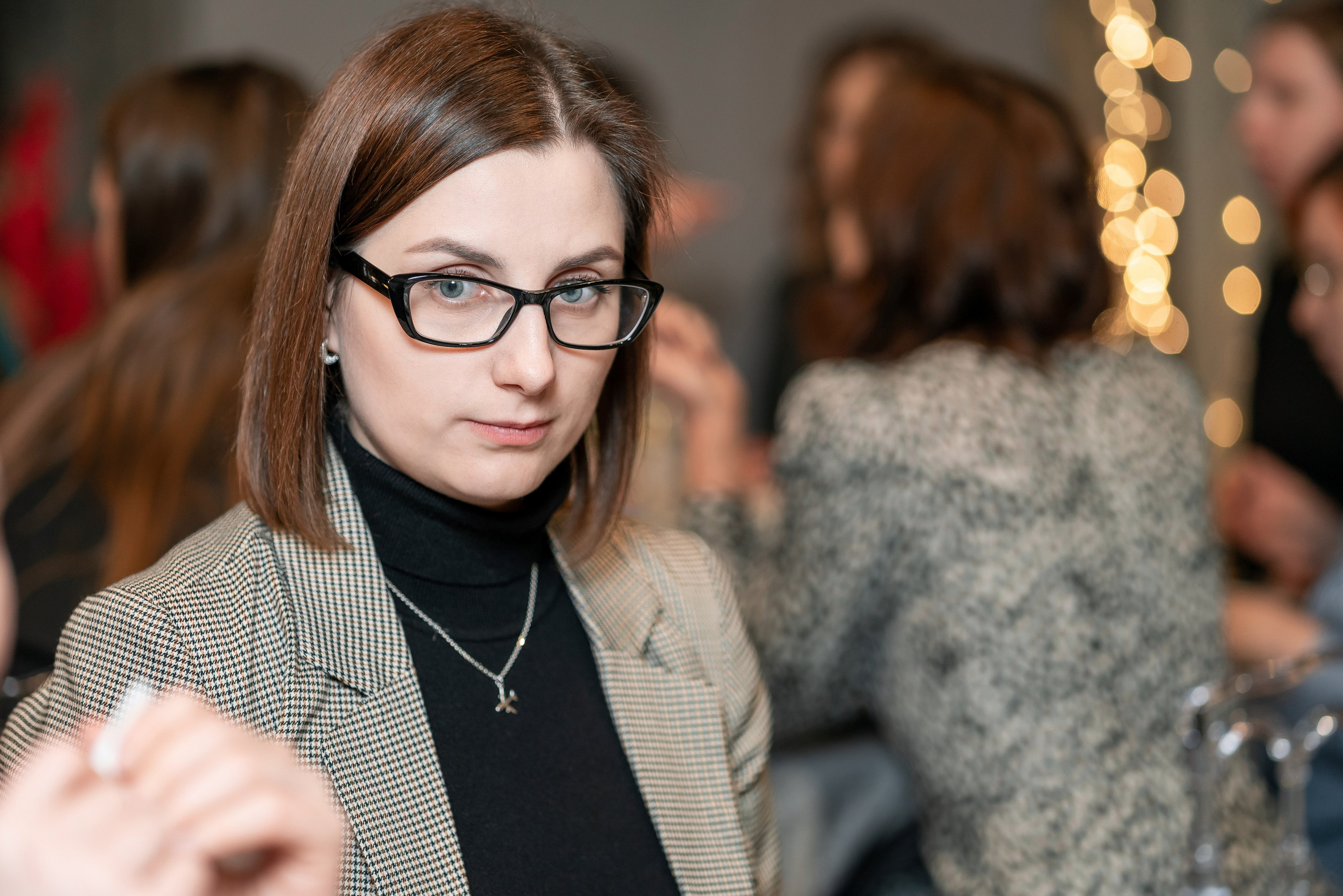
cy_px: 448
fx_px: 3439
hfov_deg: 22.1
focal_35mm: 92
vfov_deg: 14.8
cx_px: 615
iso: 500
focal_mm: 85
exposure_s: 1/160
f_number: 2.2
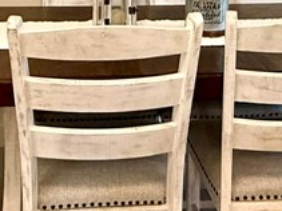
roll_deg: +0.4
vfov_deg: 19.2
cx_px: 116
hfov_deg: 28.5
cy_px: -96
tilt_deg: -1.8
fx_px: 554
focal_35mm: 68
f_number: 2.2
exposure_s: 1/60
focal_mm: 2.22
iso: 500
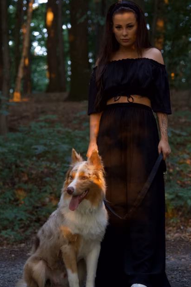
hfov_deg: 15.7
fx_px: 692
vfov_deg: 23.4
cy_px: 132
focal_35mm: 87
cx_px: 99
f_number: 2.8
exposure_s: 1/60
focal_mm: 60
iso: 1250
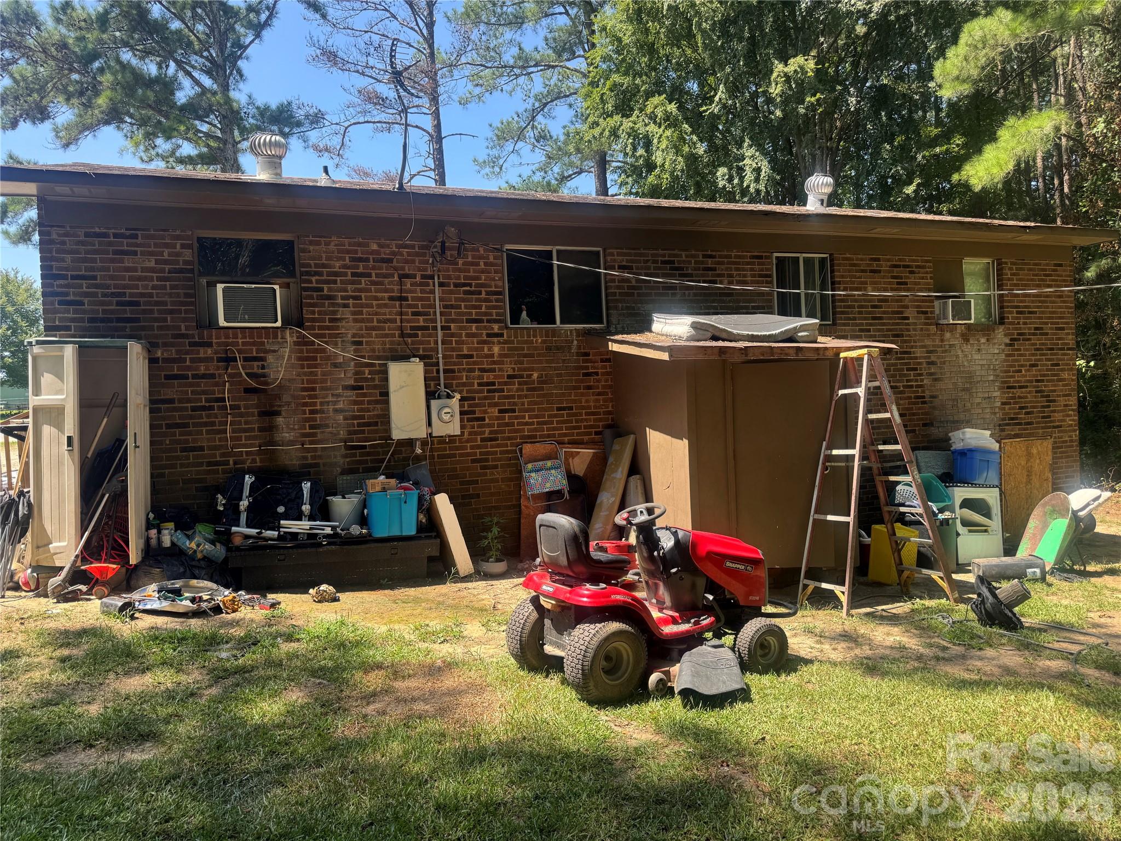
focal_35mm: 24
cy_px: 420
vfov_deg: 56.8
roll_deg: +2.5
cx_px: 560
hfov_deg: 71.6
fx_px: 777
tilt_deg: -1.3
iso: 80
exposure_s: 1/888
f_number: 1.78
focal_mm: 6.76
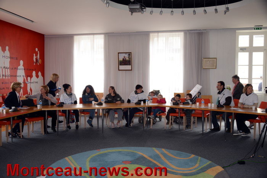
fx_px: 252
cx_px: 134
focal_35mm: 34
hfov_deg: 55.8
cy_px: 89
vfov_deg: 38.9
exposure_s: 1/60
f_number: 3.8
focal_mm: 34
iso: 160
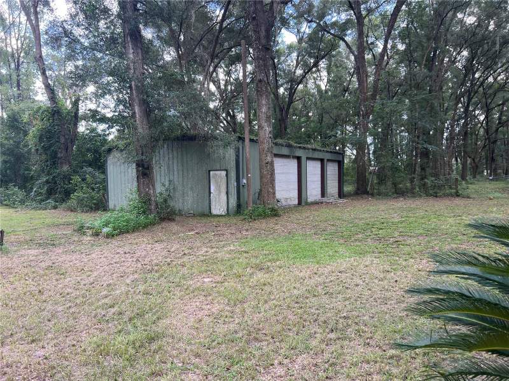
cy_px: 190
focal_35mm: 26
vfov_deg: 53.1
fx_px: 382
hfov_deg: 67.3
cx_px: 254
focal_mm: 5.7
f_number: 1.5
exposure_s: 1/177
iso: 40
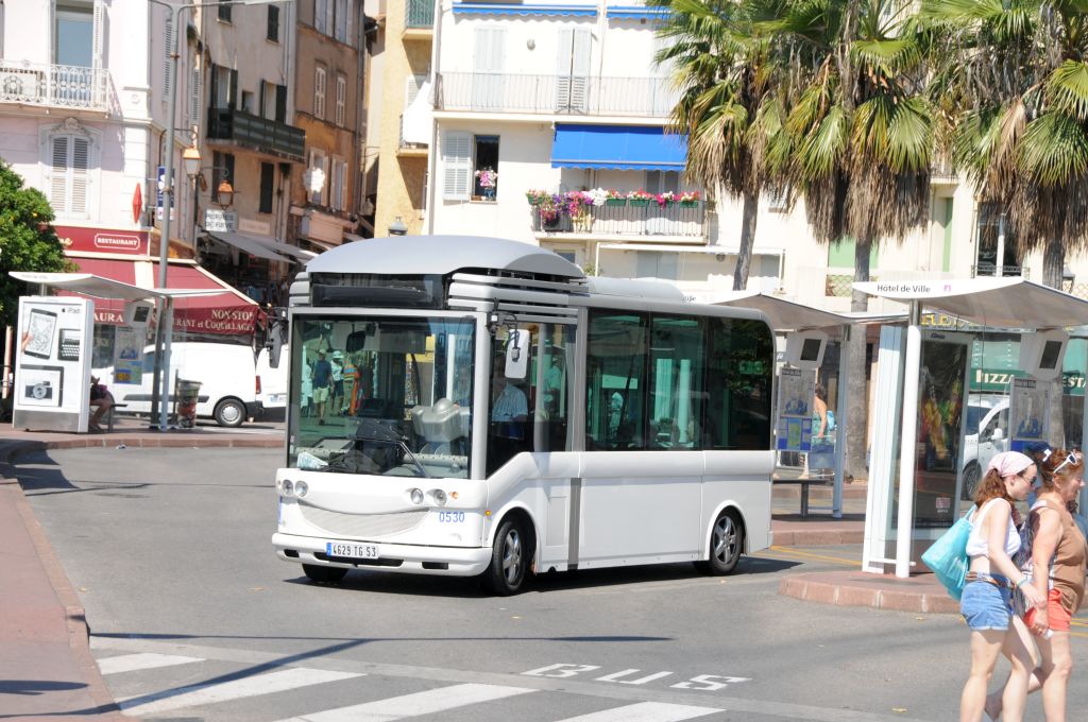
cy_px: 361
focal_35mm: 90
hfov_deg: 22.6
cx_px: 544
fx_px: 2717
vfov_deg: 15.1
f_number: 10
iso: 200
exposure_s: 1/400
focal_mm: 60
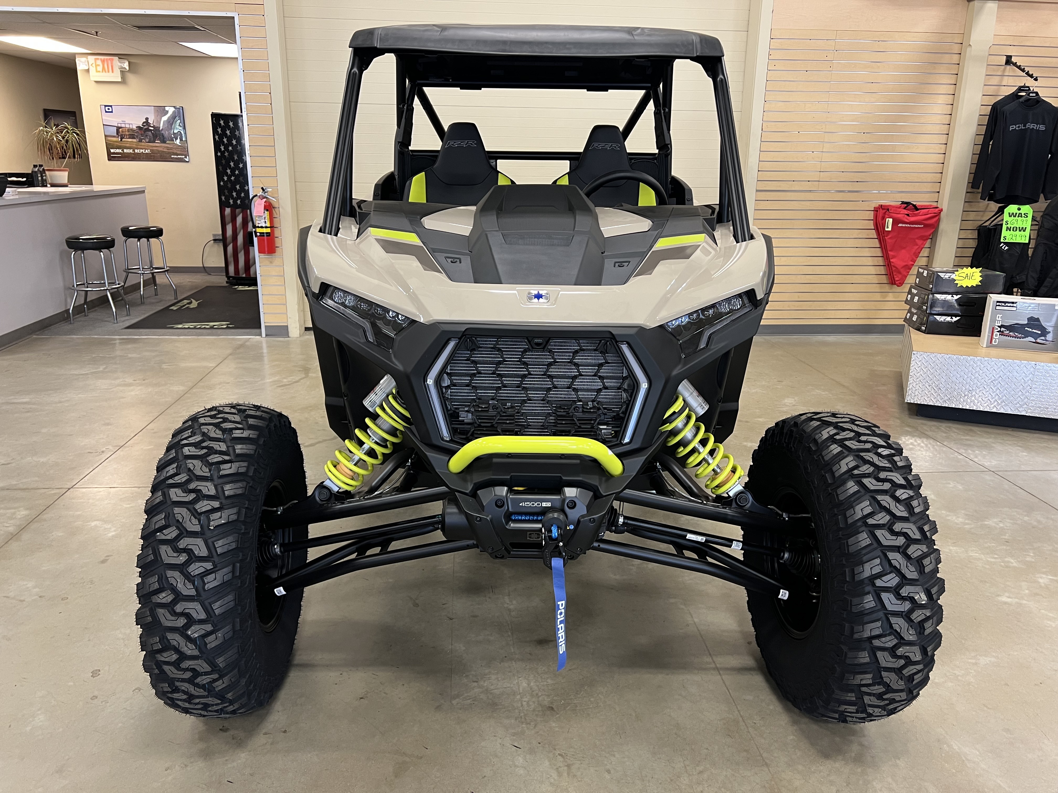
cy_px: 396
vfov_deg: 53.1
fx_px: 795
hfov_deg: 67.3
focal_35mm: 26
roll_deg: -0.5
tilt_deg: -16.5
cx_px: 529
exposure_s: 1/60
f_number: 1.5
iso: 125
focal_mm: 5.7
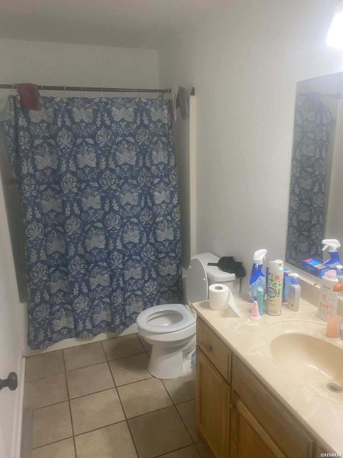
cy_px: 229
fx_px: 344
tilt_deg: -13.1
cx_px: 172
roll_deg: +1.5
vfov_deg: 67.3
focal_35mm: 26
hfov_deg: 53.1
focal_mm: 4.25
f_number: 1.8
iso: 160
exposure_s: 1/60
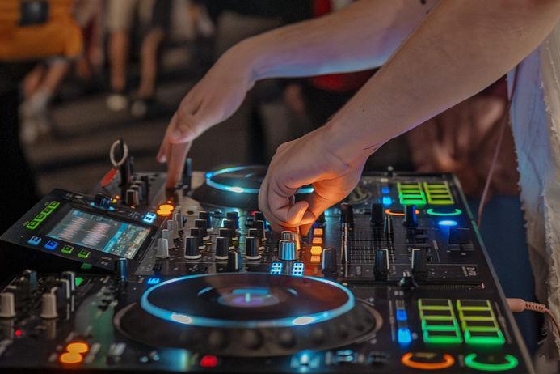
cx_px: 201
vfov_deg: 13.6
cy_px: -117
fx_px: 1509
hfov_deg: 21.0
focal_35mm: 97
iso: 5000
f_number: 2
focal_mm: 35
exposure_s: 1/160
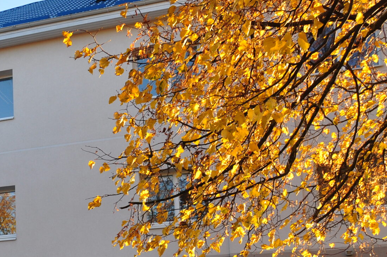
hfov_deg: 28.7
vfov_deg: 20.7
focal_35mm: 63
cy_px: 265
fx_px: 677
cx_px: -48
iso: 200
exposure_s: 1/80
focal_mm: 18
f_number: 8
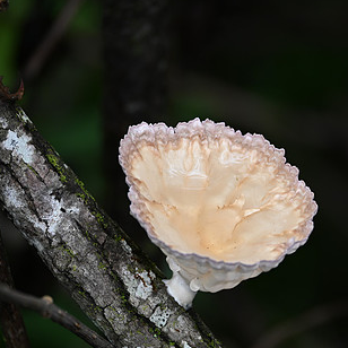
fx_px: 6836
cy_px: 206
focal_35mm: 601
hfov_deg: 2.9
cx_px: 235
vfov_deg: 2.9
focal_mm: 250
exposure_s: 1/100
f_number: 6.3
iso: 140
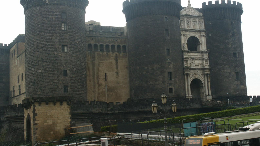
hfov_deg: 37.9
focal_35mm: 55
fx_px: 379
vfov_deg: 21.8
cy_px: 61
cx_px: 131
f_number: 8
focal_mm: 10.45
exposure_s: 1/180
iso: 64
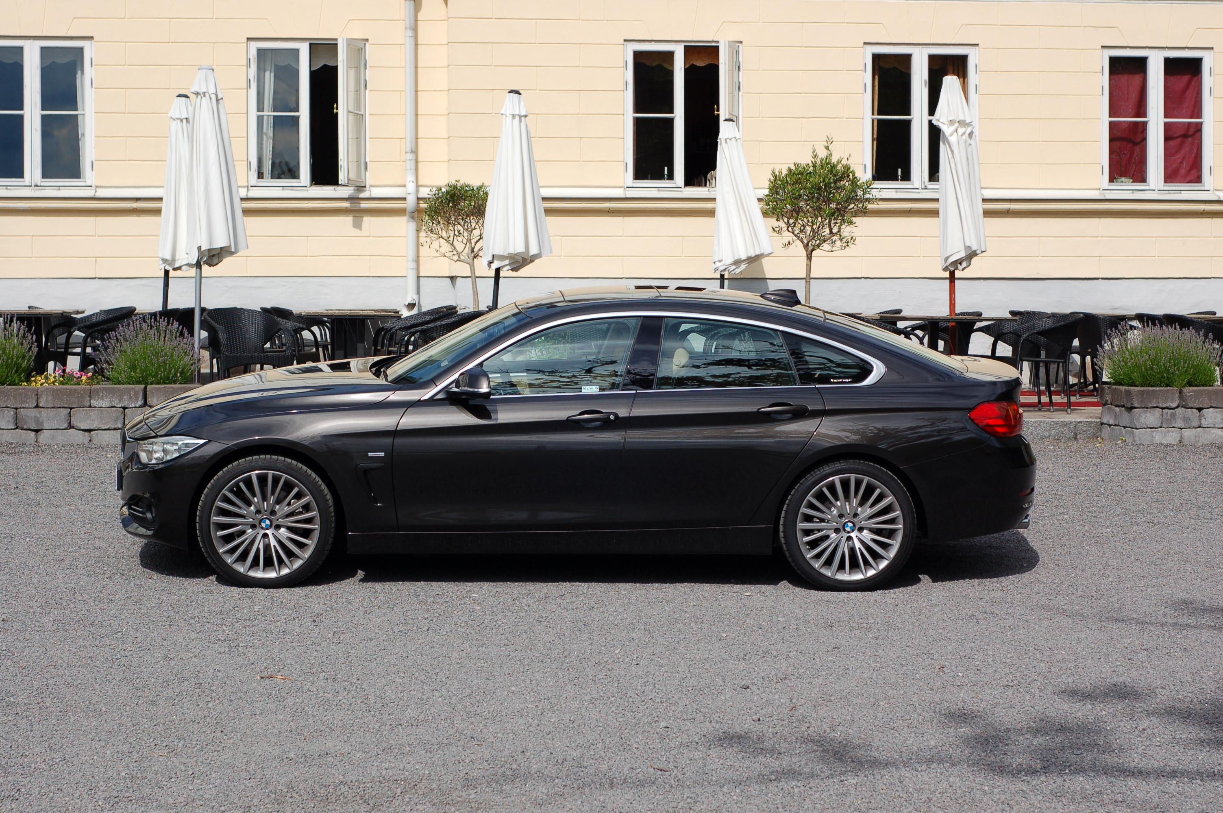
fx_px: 2546
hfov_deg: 27.0
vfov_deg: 18.1
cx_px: 612
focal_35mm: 75
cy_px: 406
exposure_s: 1/1000
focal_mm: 50
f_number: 6.3
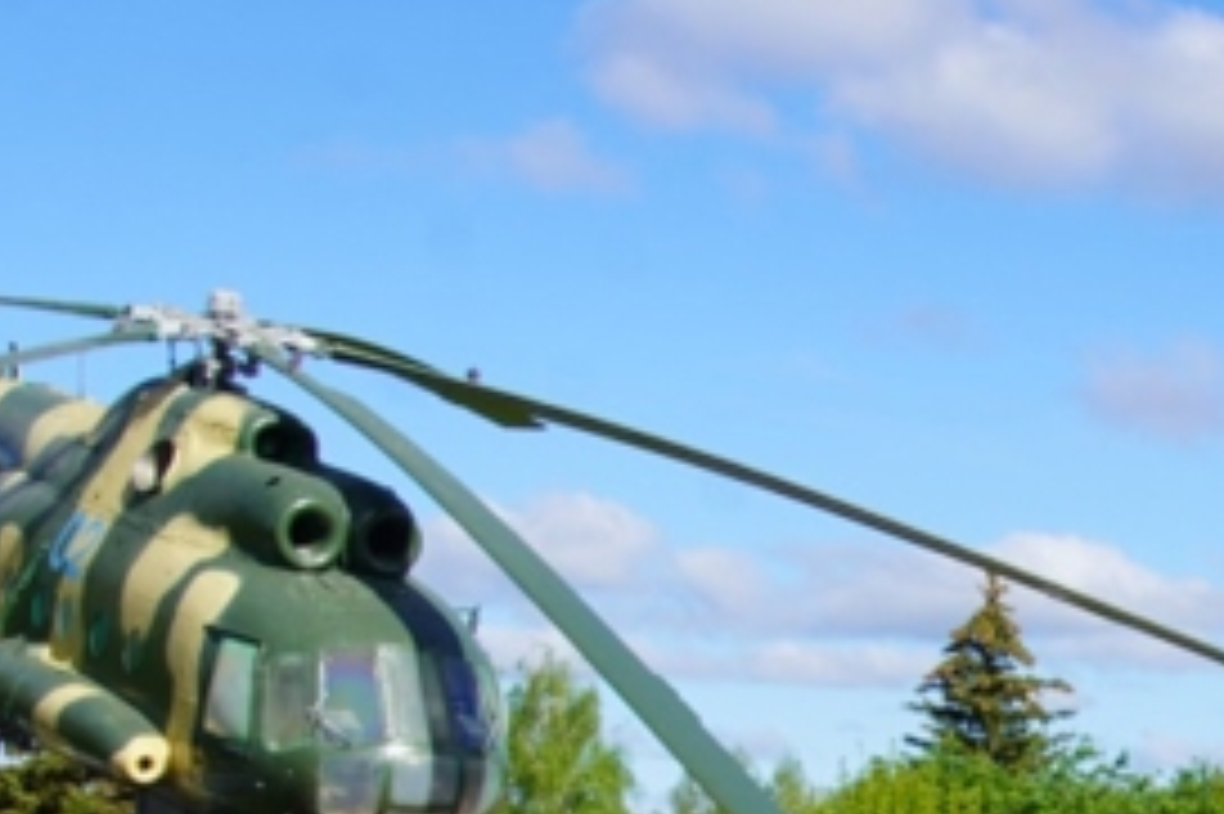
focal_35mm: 103
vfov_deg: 12.9
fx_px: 3513
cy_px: 944
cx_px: 1285
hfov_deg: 19.1
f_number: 11
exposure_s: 1/125
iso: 100
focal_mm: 25
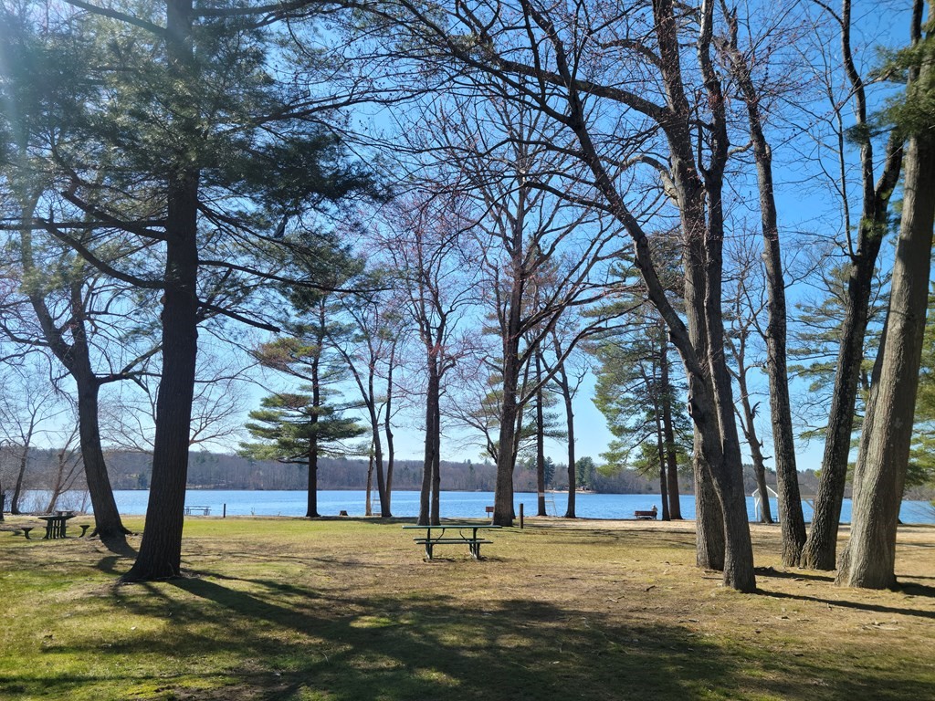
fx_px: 756
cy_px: 350
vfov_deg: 49.7
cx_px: 468
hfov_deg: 63.4
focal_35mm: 28
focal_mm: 5.9
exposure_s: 1/556
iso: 25
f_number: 2
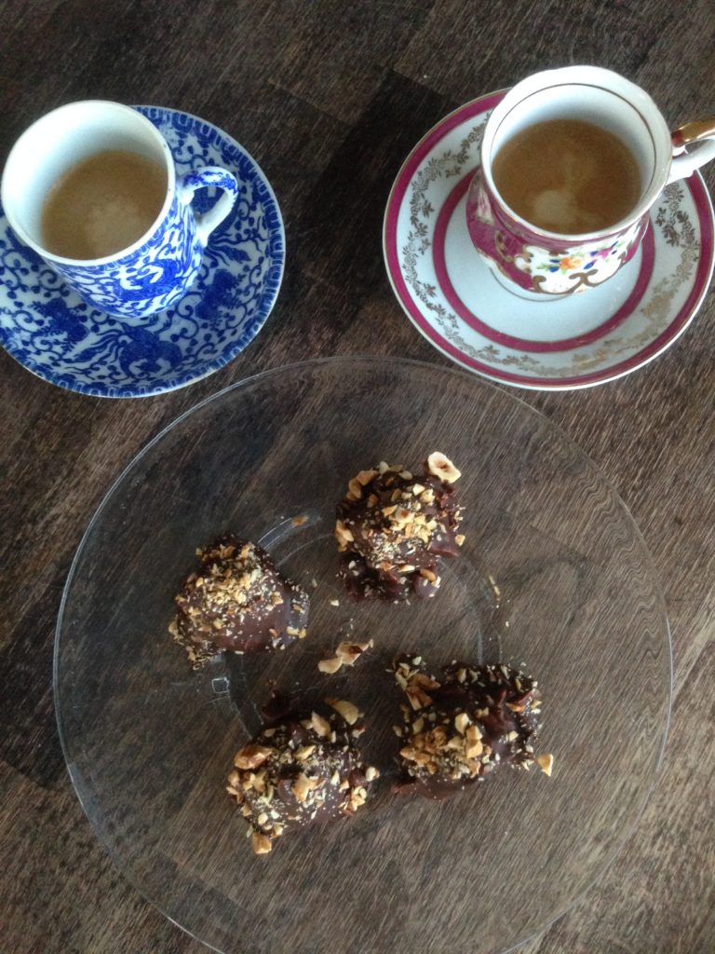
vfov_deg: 55.4
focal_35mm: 33
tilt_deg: -76.7
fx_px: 909
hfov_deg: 42.9
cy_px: 477
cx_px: 358
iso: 400
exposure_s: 1/17
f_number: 2.4
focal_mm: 4.12
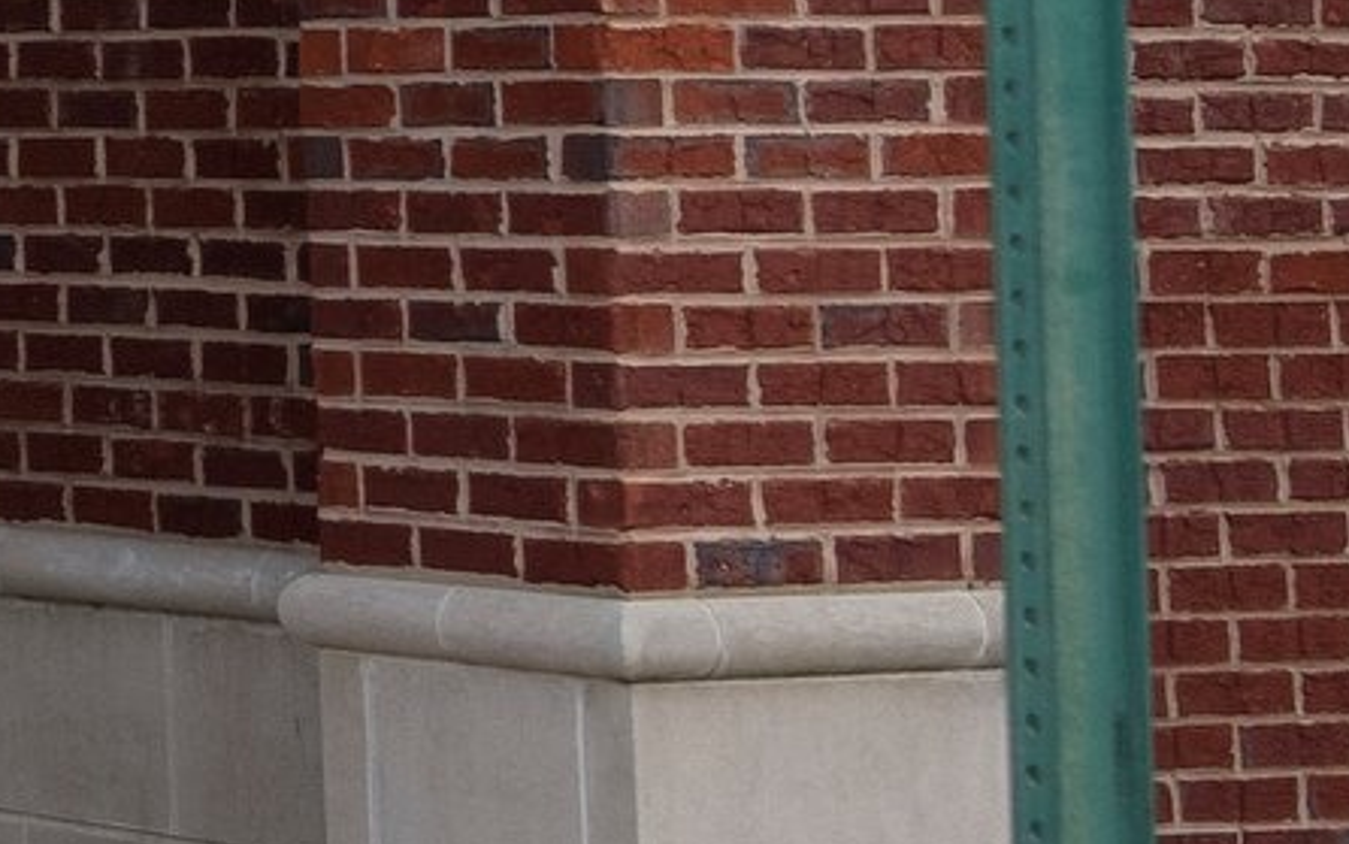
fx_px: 7061
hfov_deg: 9.7
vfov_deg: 6.6
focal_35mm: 192
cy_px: -832
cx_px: -1830
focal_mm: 23
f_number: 4
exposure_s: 1/240
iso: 500
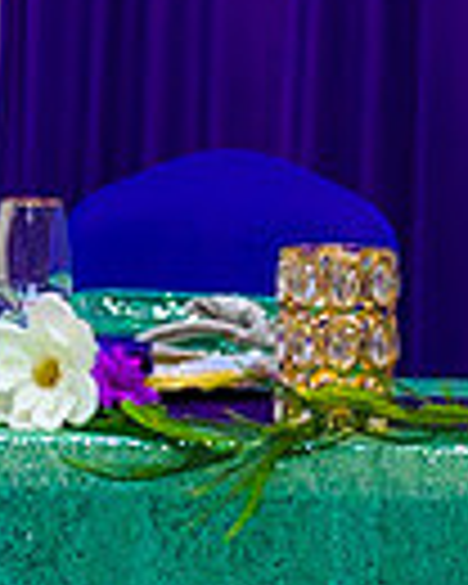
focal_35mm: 441
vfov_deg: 4.4
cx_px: 1102
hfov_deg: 3.5
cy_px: -25
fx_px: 7635
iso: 1600
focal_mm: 70
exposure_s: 1/200
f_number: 2.8
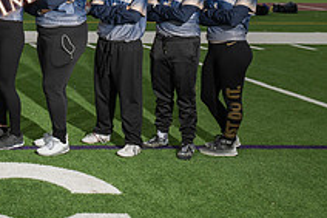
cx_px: -110
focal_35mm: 68
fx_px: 617
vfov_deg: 19.8
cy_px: 44
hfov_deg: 25.2
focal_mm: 24
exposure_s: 1/200
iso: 160
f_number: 8
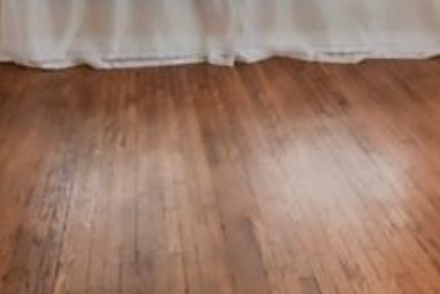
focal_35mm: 66
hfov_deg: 30.5
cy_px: -166
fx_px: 808
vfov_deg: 18.1
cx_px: 213
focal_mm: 16
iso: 4000
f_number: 18
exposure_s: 1/320
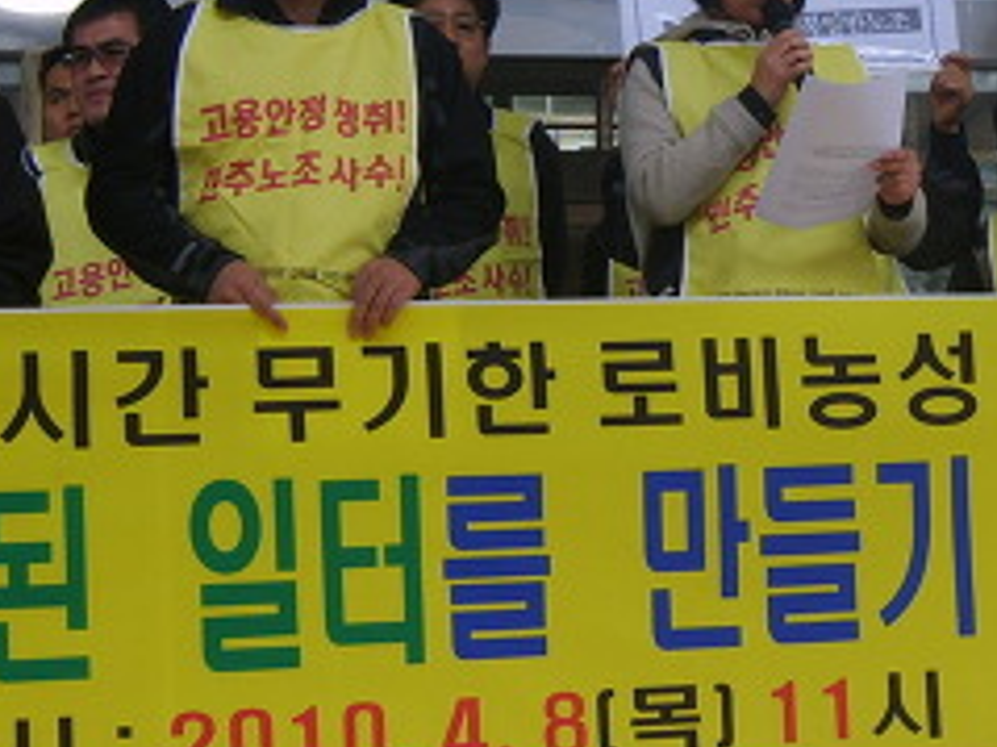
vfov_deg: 12.5
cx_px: 914
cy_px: 138
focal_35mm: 118
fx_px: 3397
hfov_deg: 16.5
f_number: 3.1
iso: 50
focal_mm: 9.2
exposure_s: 1/350
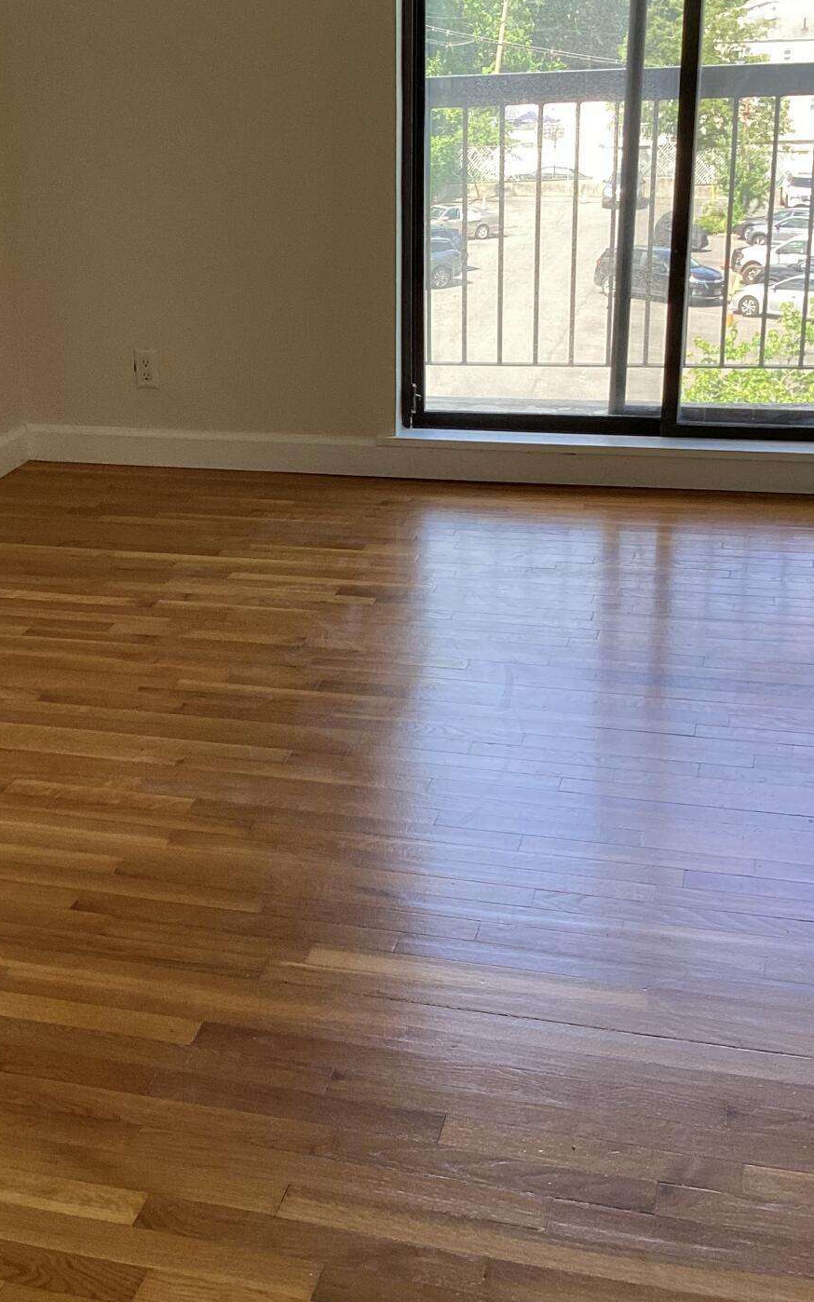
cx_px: 241
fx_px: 1668
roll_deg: +3.0
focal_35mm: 47
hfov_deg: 27.2
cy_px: 601
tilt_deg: -20.6
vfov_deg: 42.6
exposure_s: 1/100
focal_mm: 3.3
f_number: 2.4
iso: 40
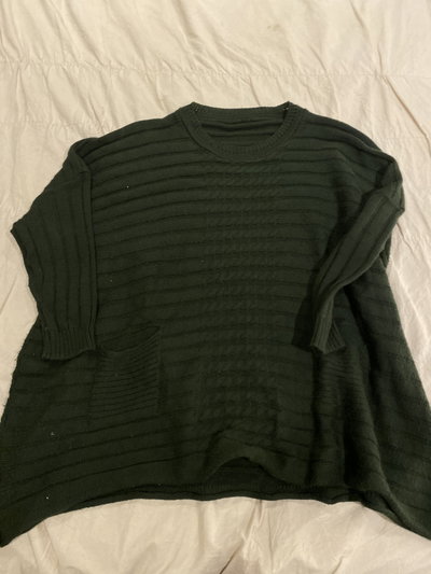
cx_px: 216
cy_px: 287
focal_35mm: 26
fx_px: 431
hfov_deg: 53.1
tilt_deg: -71.1
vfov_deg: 67.3
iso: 500
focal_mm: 4.25
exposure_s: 1/33
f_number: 1.8
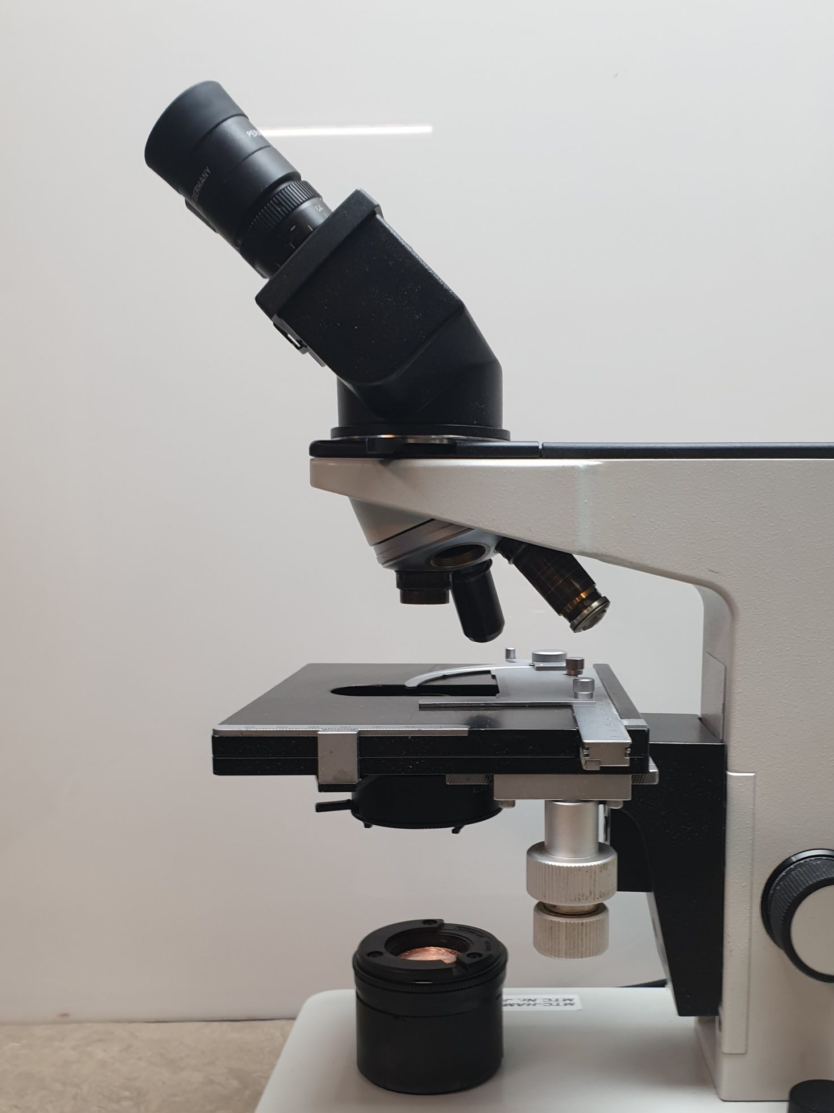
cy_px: 710
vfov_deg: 53.2
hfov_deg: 41.4
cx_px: 536
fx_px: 1092
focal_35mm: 34
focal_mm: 4.3
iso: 80
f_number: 2.4
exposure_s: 1/50
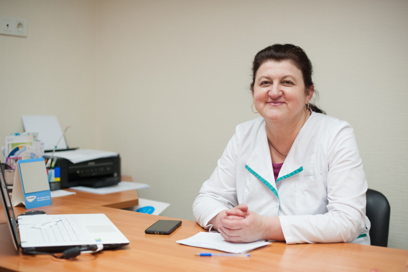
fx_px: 566
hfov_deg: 39.6
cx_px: 204
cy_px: 136
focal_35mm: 50
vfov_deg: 27.0
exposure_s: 1/800
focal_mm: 50
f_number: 2
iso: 1250
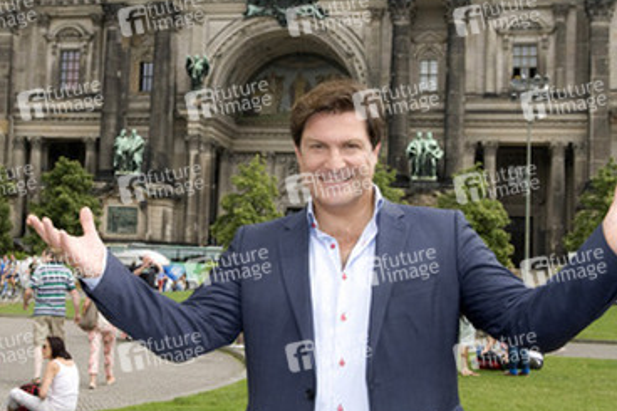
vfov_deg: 30.5
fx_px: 754
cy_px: 226
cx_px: 350
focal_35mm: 44
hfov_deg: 44.4
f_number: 11
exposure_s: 1/250
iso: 500
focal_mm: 36
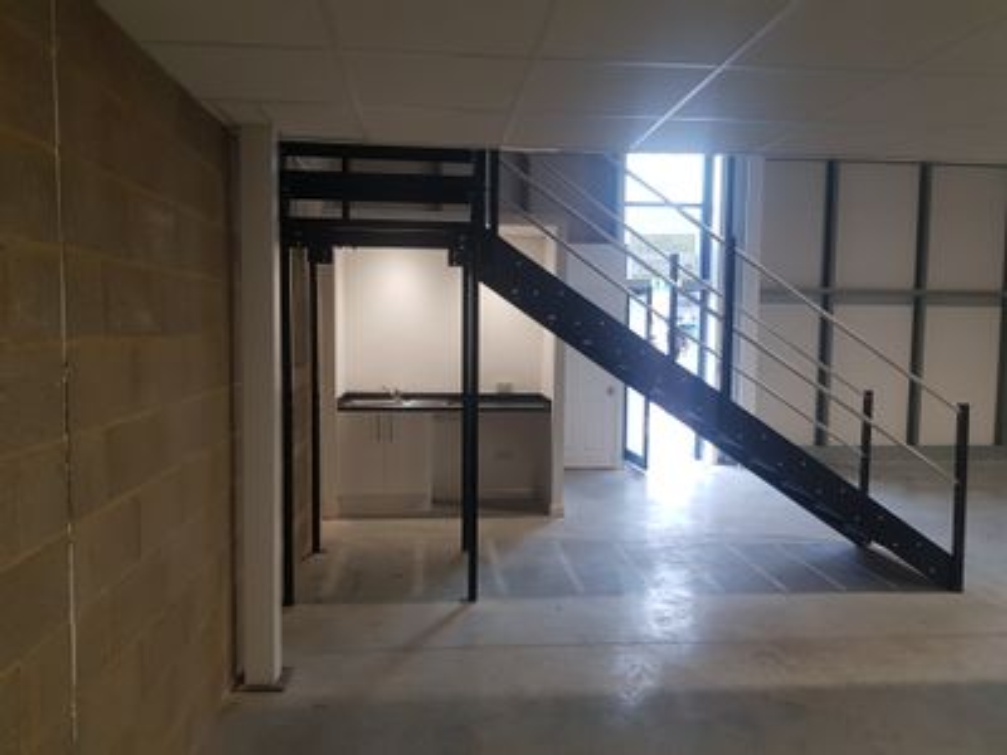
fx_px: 756
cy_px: 378
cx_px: 504
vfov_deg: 53.1
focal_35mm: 26
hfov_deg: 67.3
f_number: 1.7
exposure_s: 1/50
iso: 125
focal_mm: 4.2
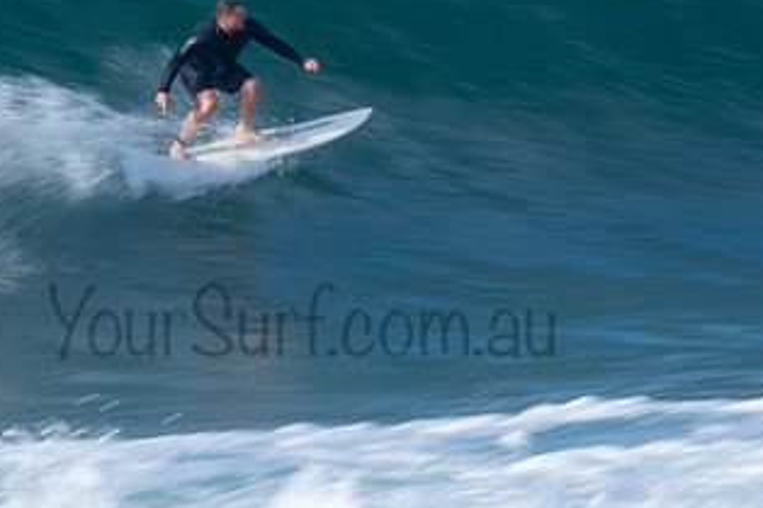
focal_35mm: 1387
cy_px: 300
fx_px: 29380
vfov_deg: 1.0
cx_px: 299
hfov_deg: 1.5
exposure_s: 1/30
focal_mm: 500
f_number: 22
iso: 100
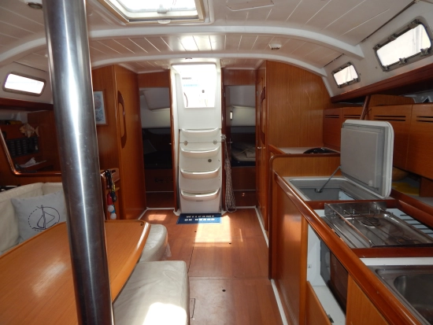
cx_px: 216
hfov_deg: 73.9
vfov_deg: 58.9
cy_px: 162
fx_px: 288
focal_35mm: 23
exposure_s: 1/320
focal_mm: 4
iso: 125
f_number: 3
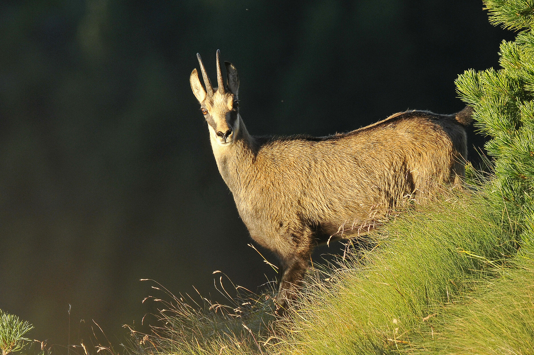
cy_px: 178
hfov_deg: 2.3
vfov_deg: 1.5
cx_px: 267
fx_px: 13334
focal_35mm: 900
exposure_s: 1/320
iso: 400
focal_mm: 600
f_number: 7.1
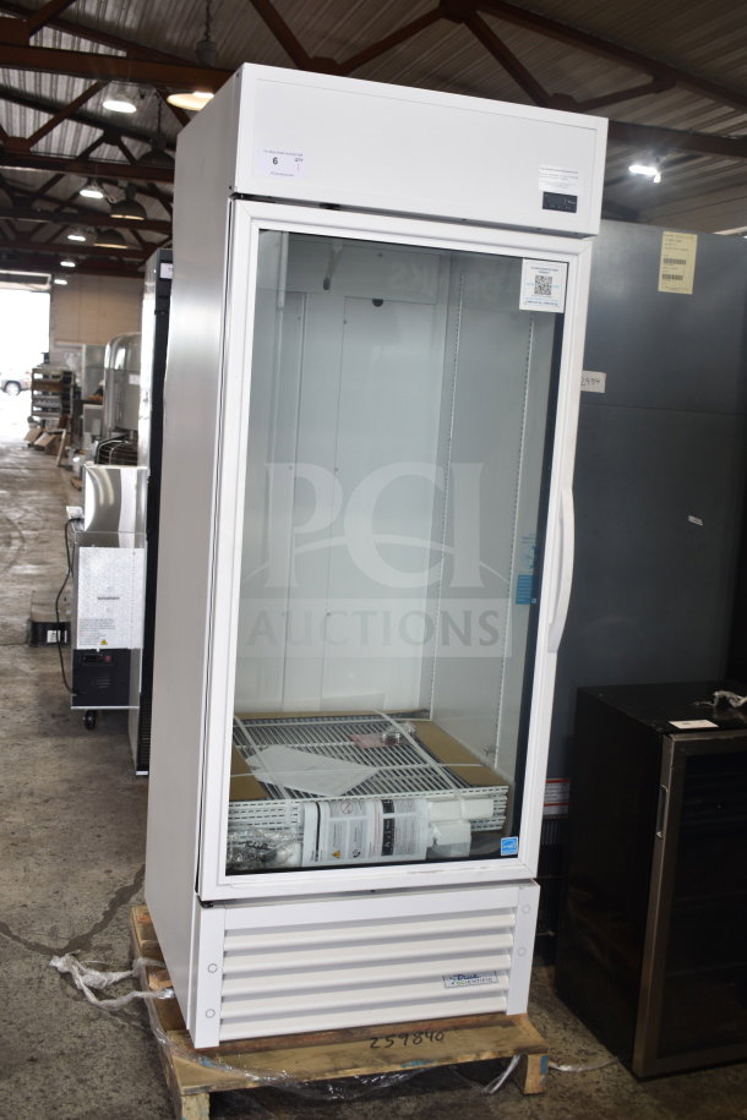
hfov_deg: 35.5
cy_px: 560
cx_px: 374
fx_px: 1167
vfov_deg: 51.3
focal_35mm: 38
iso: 200
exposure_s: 1/80
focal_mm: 25
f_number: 4.5
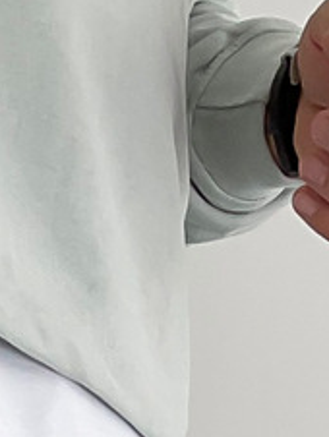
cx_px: -331
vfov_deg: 8.1
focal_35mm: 205
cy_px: 1367
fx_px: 2593
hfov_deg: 7.0
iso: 16
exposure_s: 1/160
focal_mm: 3
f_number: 1.8
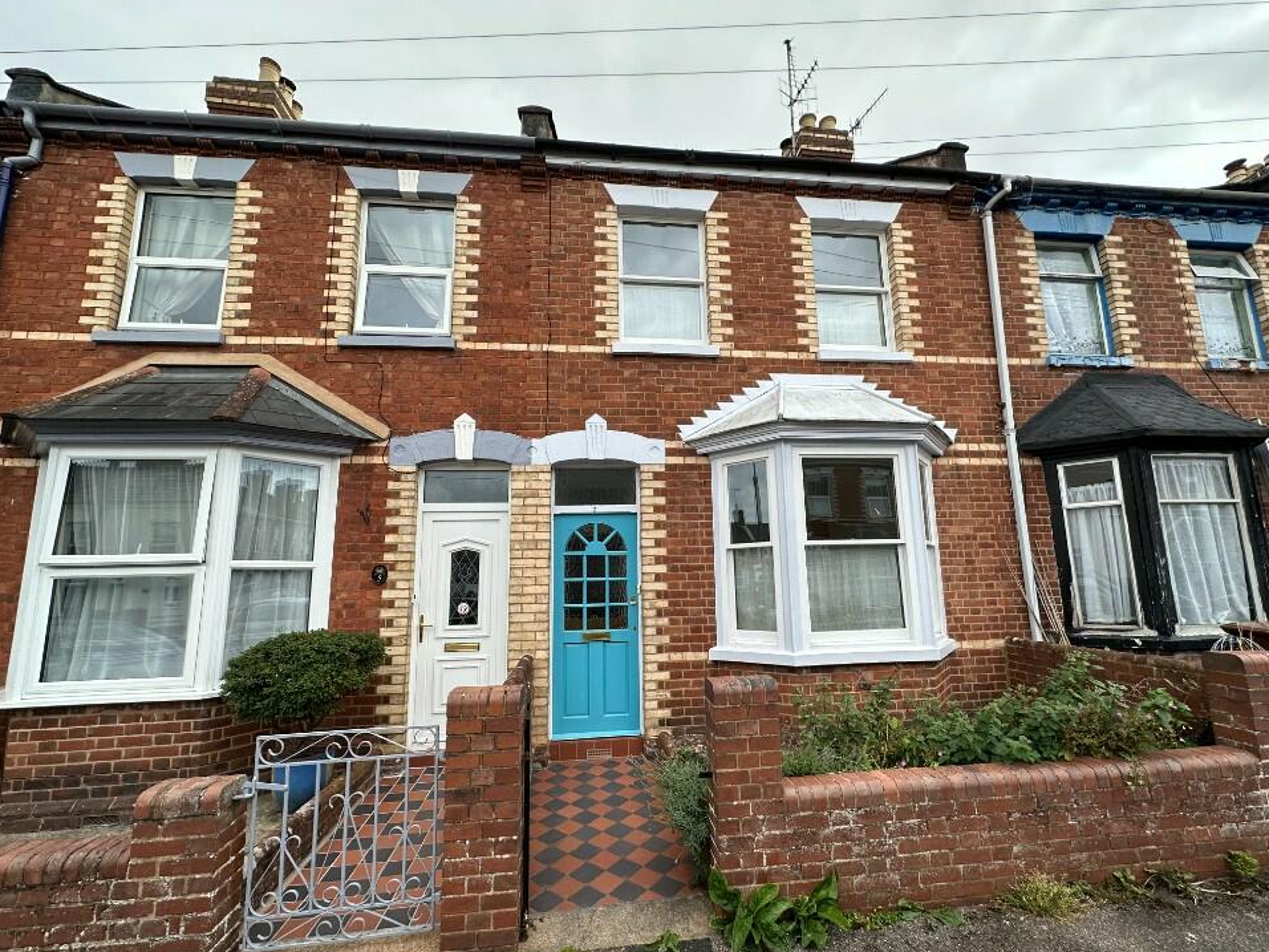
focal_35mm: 15
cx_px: 653
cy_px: 499
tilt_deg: +9.0
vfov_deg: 81.7
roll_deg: +1.6
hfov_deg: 98.1
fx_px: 550
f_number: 2.2
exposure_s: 1/769
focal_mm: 2.22
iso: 40
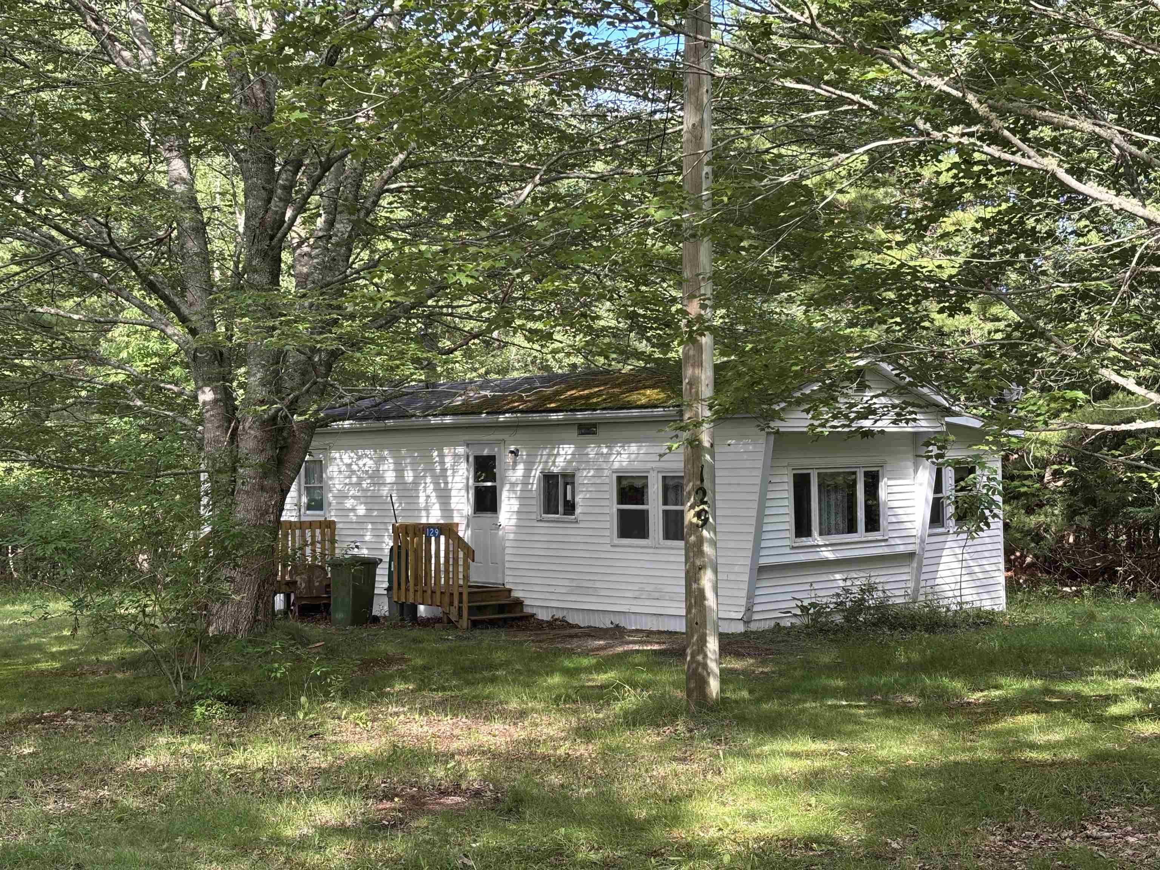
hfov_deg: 36.8
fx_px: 1743
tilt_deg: +0.8
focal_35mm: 52
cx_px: 580
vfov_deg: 28.0
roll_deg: +0.4
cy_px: 435
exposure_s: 1/136
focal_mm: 5.96
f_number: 1.6
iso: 25
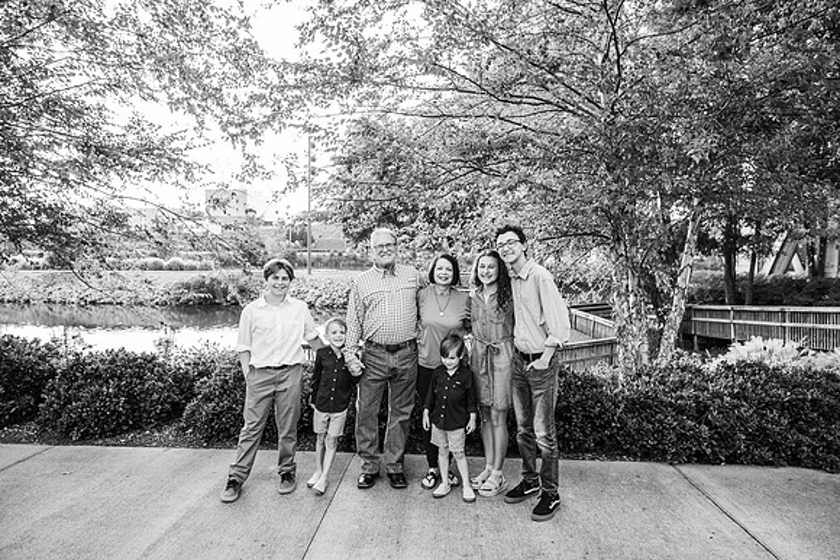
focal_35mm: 24
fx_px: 560
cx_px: 420
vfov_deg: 53.2
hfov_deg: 73.7
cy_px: 280
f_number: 3.2
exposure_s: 1/200
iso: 320
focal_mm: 24
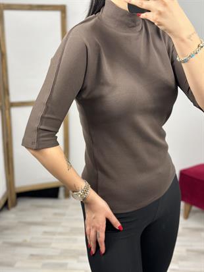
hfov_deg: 30.3
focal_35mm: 48
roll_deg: +3.1
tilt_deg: -34.3
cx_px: 102
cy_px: 136
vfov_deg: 39.6
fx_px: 377
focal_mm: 6.86
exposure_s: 1/50
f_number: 1.78
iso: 100
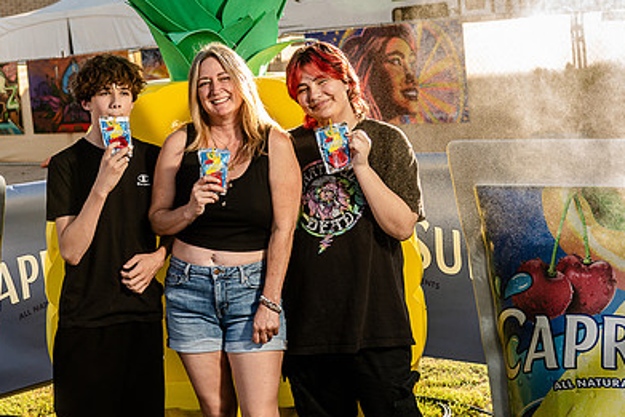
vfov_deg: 19.4
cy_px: 118
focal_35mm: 70
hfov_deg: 28.0
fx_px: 1216
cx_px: 96
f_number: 4
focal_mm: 33
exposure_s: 1/200
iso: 80
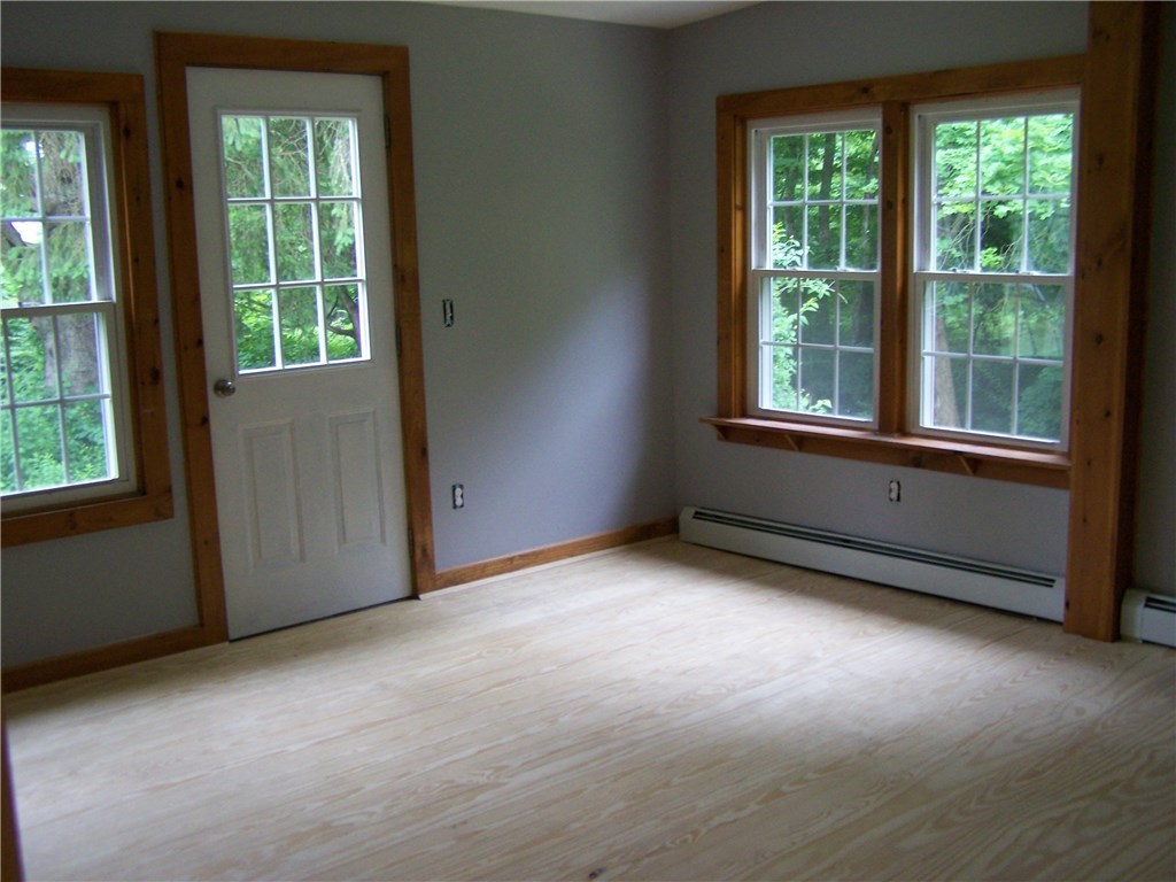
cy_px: 441
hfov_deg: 49.0
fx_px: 1291
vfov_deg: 37.7
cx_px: 588
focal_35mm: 38
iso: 125
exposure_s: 1/30
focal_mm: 6.3
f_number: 2.8
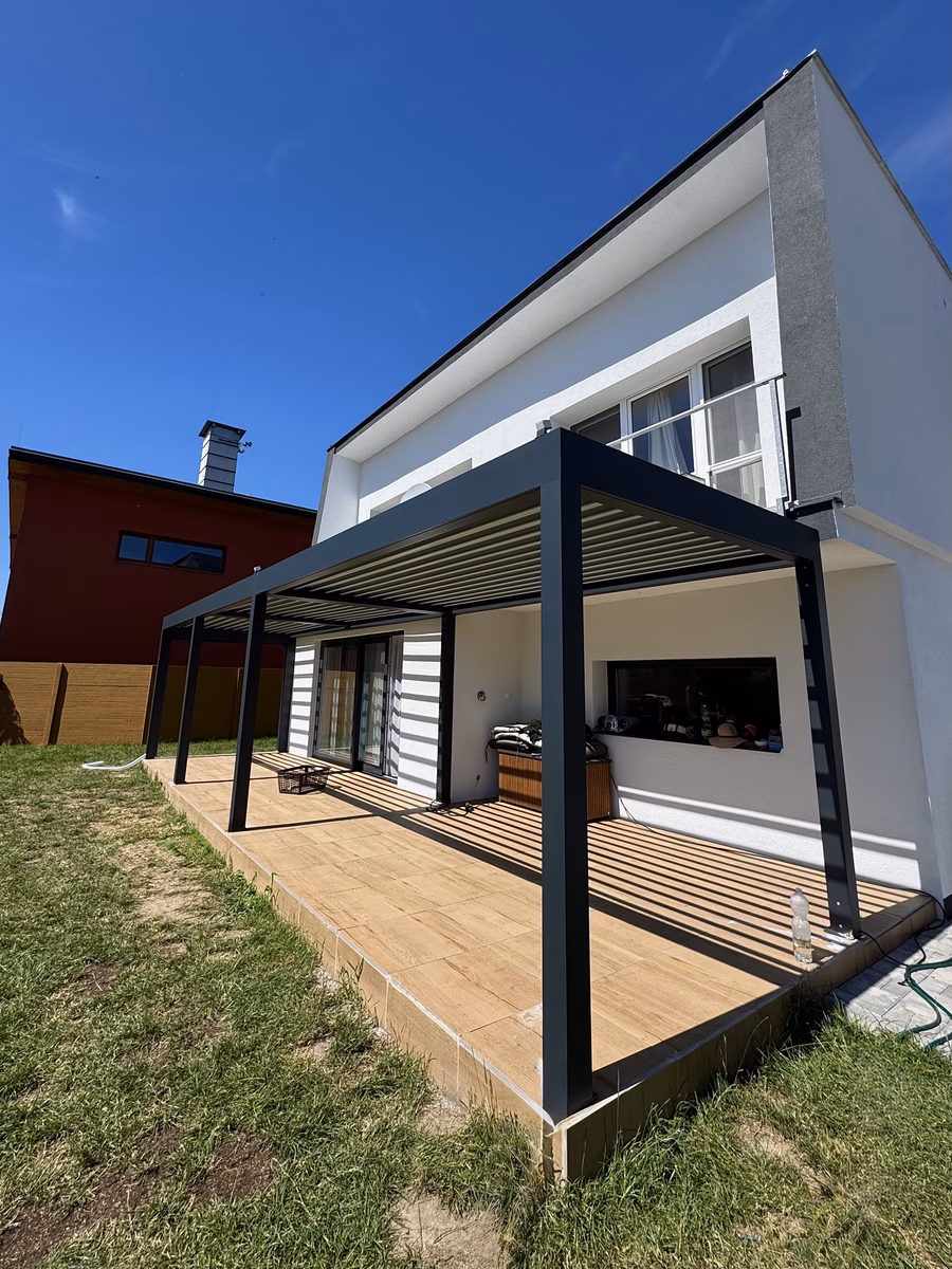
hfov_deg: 85.7
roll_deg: -1.1
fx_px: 513
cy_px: 634
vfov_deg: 102.1
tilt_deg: +6.8
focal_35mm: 14
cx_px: 476
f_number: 2.2
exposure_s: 1/1927
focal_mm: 2.22
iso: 50
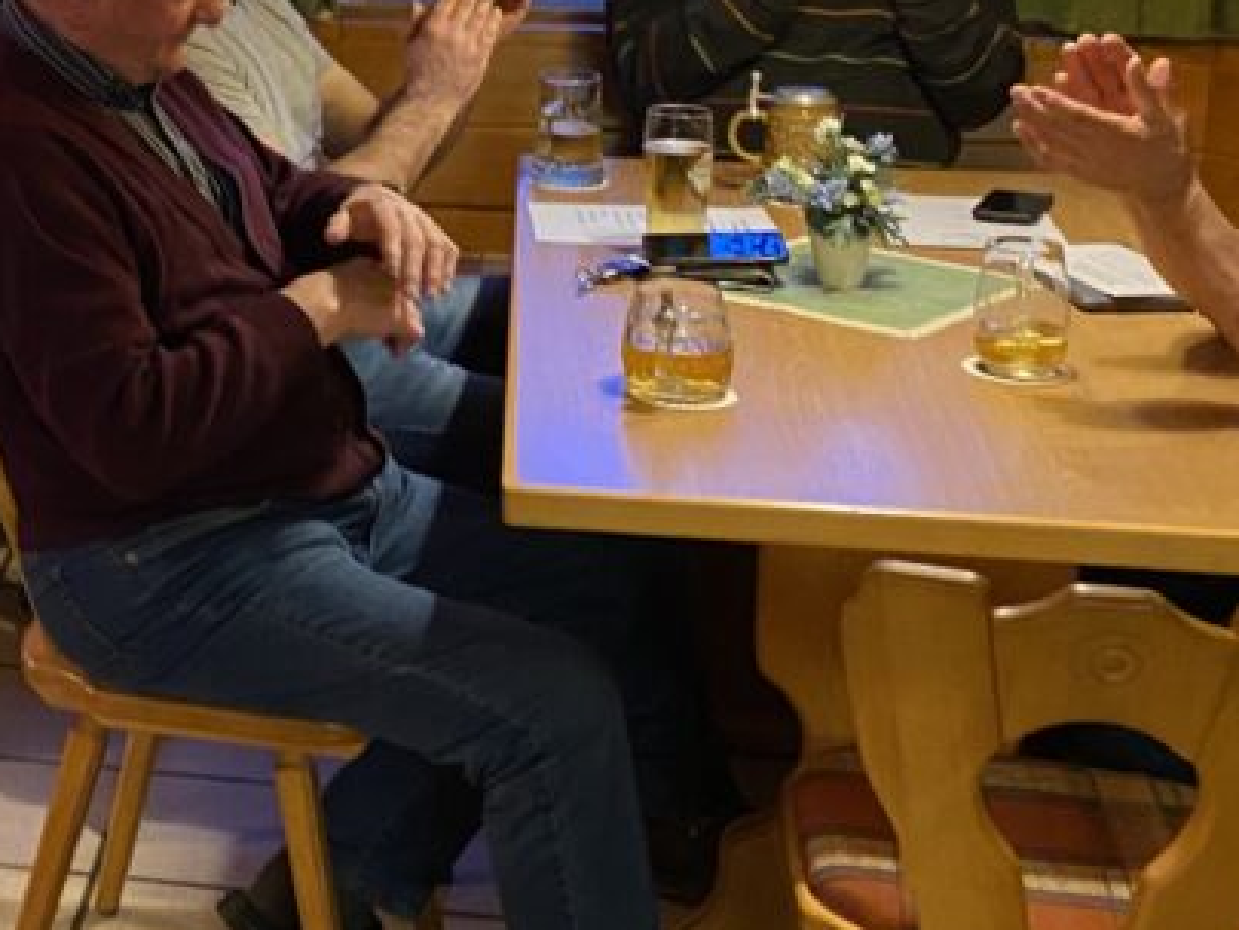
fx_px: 2757
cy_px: 40
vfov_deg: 18.7
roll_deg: +1.4
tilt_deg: -9.3
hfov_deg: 23.7
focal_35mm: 77
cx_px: -132
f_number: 1.8
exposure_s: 1/25
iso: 500
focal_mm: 4.25
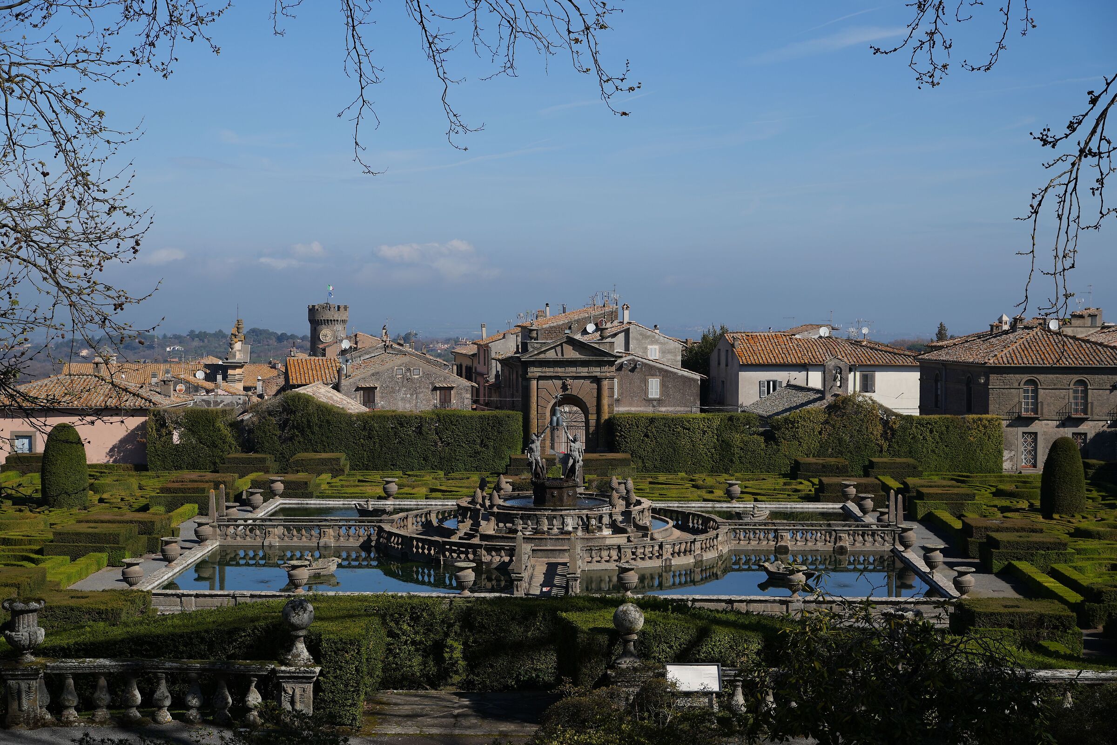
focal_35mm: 57
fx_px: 1768
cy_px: 372
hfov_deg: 35.1
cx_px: 558
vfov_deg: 23.8
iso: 100
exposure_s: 1/1000
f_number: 5.6
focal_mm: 57
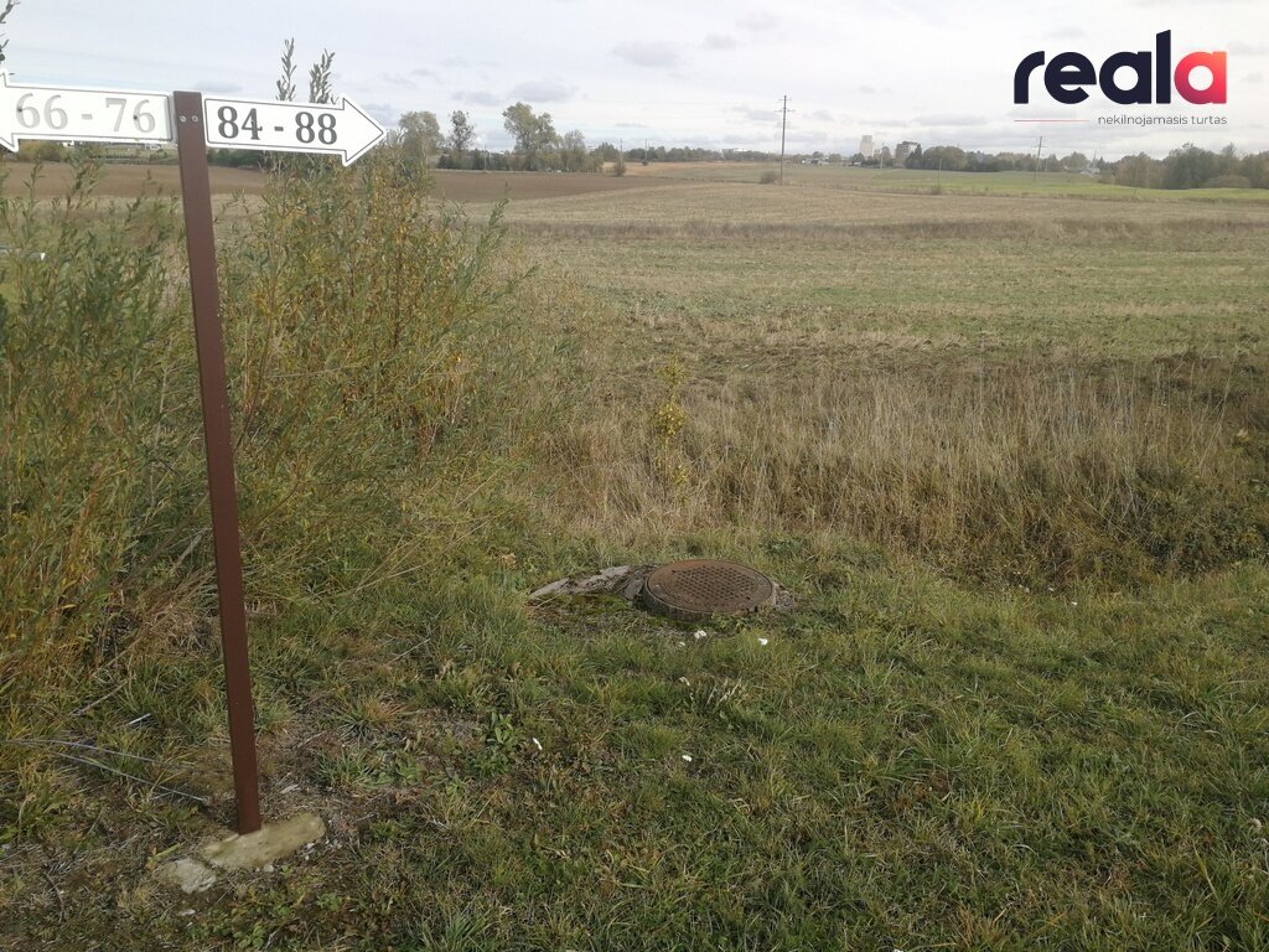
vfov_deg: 51.4
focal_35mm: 27
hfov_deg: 65.3
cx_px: 634
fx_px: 990
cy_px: 476
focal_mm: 3.95
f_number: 2.2
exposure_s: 1/597
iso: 50
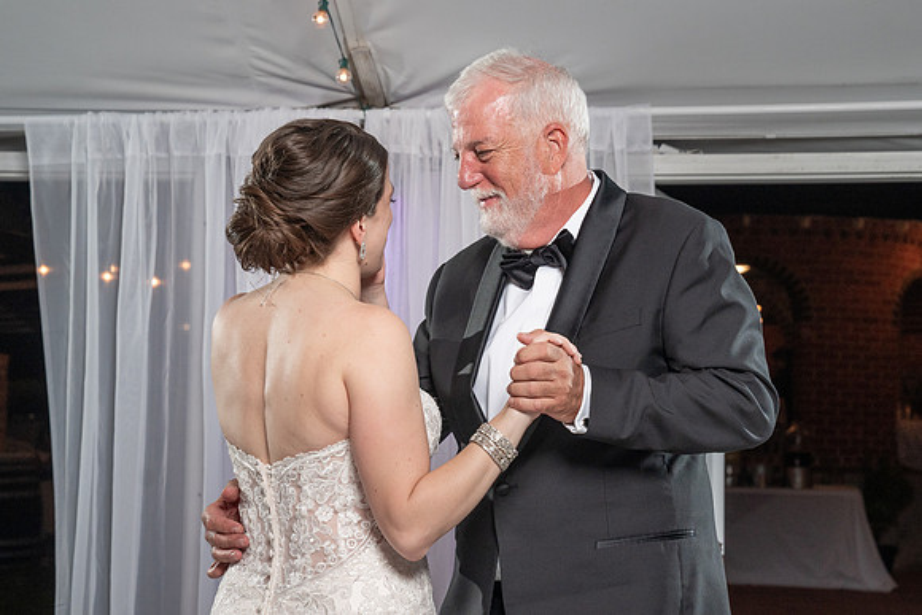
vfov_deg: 15.4
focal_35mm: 89
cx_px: 527
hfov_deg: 23.0
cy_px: 373
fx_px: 2268
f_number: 5.6
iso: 1000
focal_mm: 70
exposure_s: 1/200
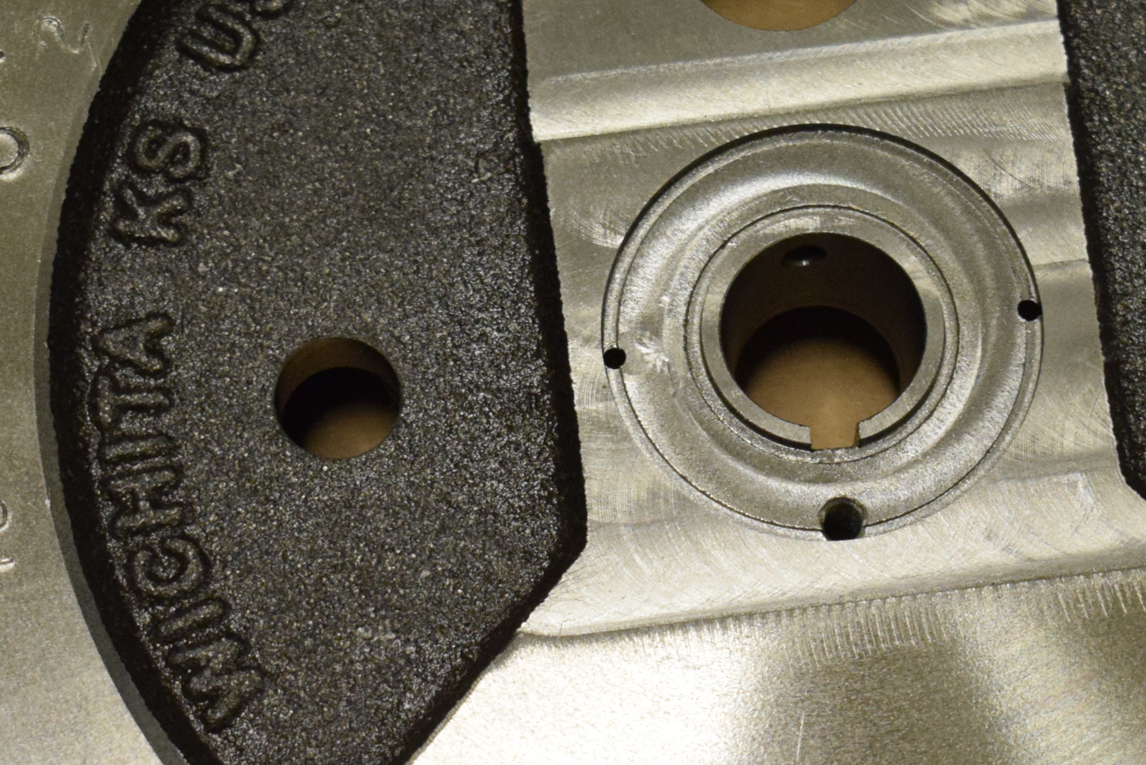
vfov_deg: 9.4
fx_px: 4648
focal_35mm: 146
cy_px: 350
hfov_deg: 14.0
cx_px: 823
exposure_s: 1/125
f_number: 5
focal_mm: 38
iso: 2000
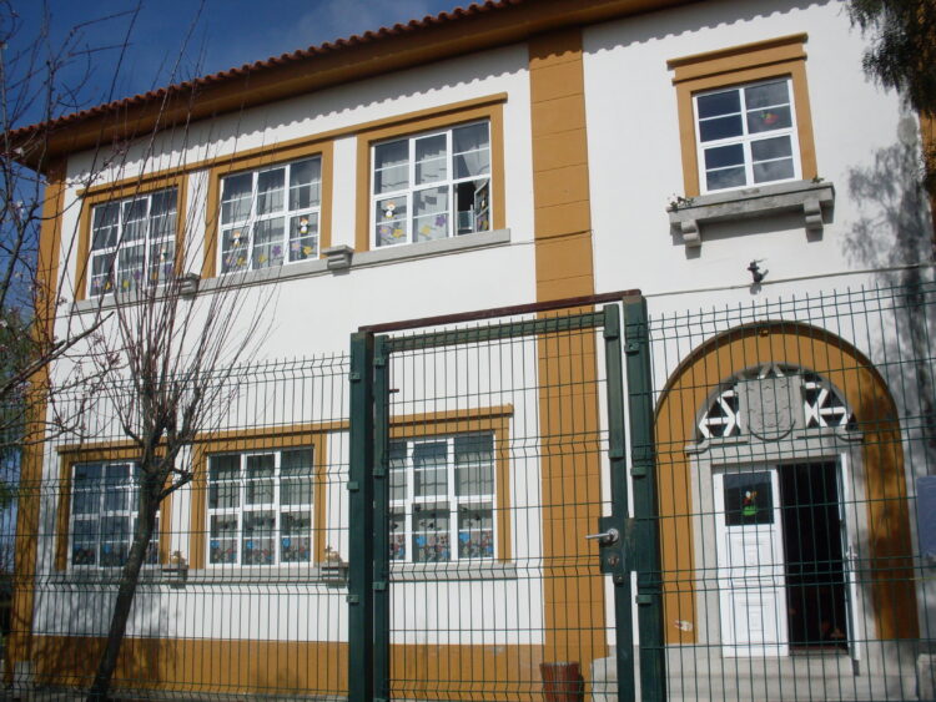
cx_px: 468
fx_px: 1028
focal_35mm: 38
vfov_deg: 37.7
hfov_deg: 49.0
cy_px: 351
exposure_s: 1/500
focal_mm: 6.3
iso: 80
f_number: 8.4
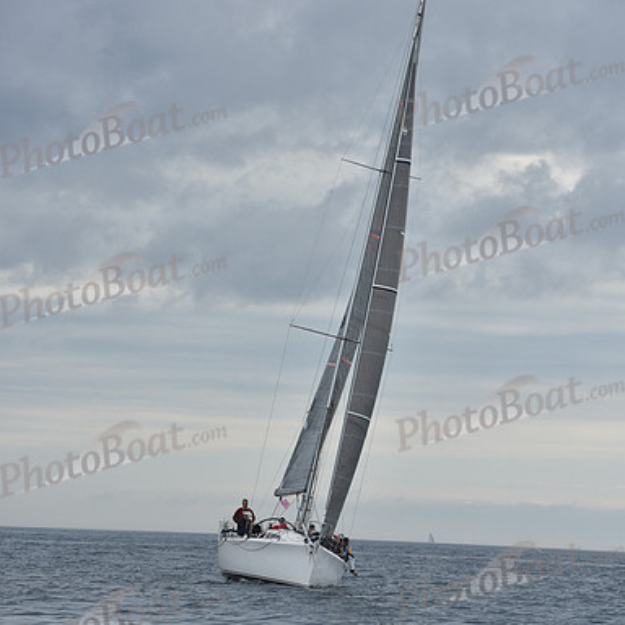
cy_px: 348
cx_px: 312
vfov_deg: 6.8
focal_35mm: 257
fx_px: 5250
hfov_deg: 6.8
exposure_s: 1/800
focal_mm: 200
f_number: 8
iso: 250
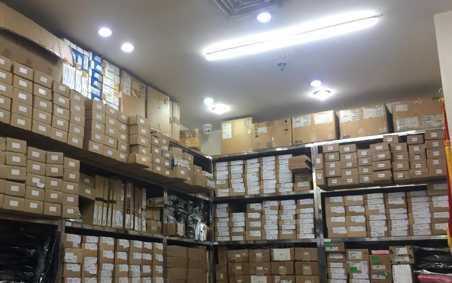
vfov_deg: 32.8
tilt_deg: +14.4
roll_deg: -2.1
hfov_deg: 50.0
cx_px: 179
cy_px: 153
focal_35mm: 39
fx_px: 480
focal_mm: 4.15
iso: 80
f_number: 2.2
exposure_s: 1/33
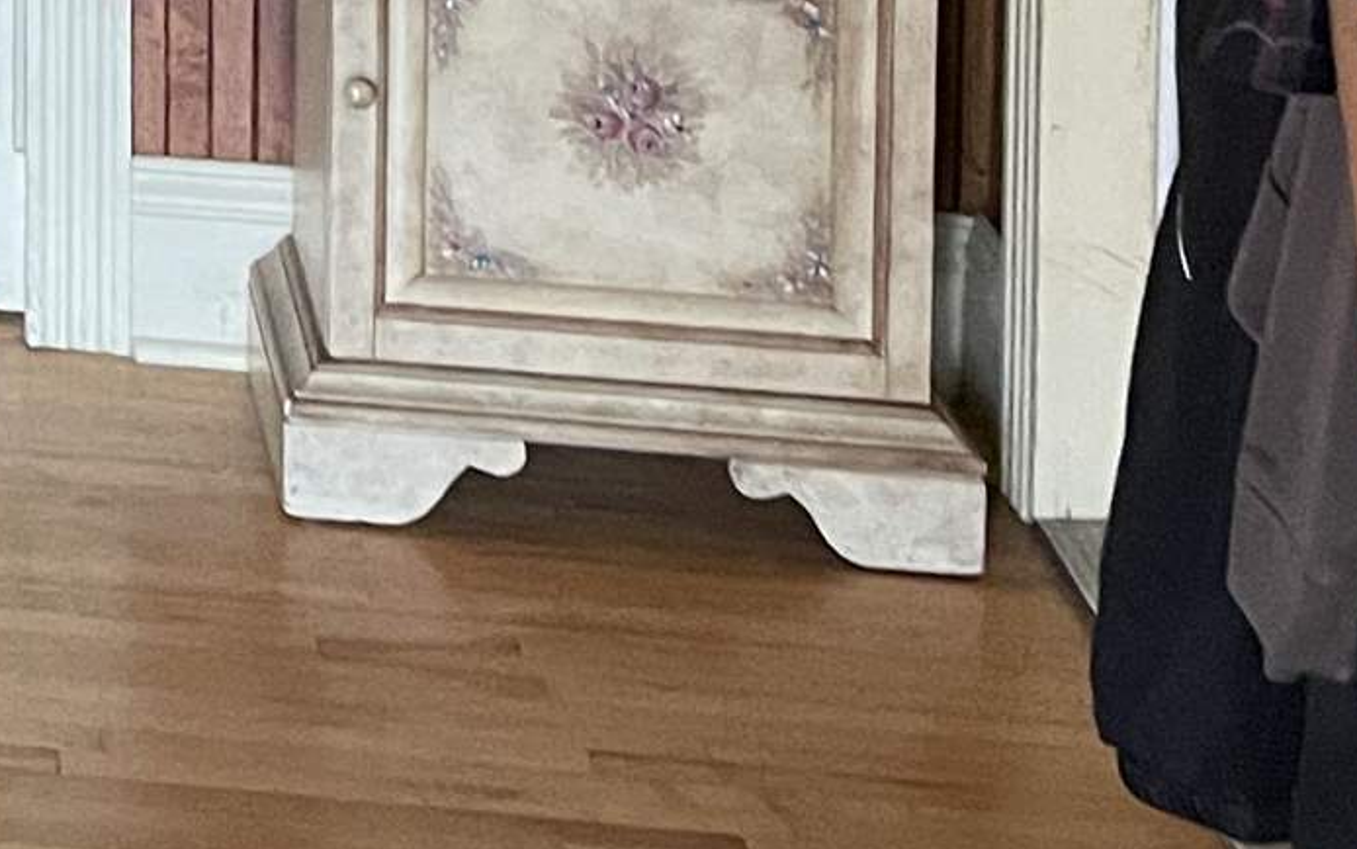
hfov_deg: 14.9
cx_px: -1087
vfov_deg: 9.7
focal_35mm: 122
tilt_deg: -2.3
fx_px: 4513
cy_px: -1099
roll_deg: +1.3
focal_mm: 4.2
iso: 400
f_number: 1.6
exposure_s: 1/60
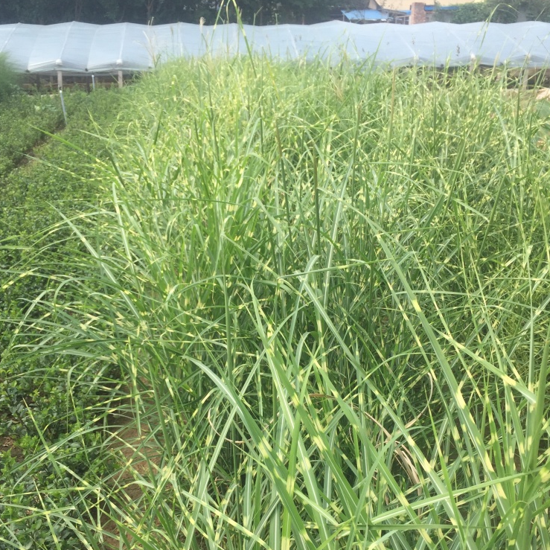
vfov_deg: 44.3
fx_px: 665
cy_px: 366
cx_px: 263
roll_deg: +1.3
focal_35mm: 37
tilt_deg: -25.5
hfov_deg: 44.9
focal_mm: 4.15
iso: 32
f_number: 2.2
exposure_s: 1/807
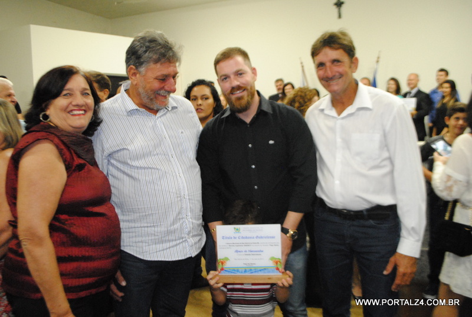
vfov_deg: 43.8
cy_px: 158
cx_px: 236
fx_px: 394
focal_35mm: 30
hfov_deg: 61.8
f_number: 4
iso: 1600
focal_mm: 20
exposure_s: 1/40
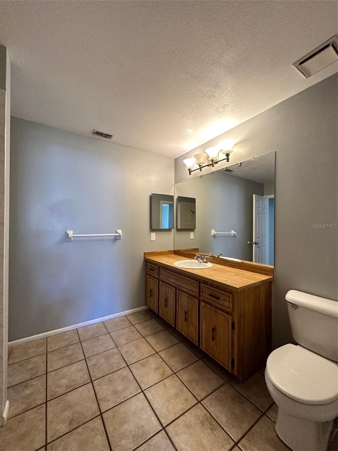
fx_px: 182
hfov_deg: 85.7
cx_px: 169
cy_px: 226
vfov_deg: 102.1
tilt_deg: +0.5
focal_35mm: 14
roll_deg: -0.7
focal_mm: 2.22
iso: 250
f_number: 2.2
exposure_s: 1/60
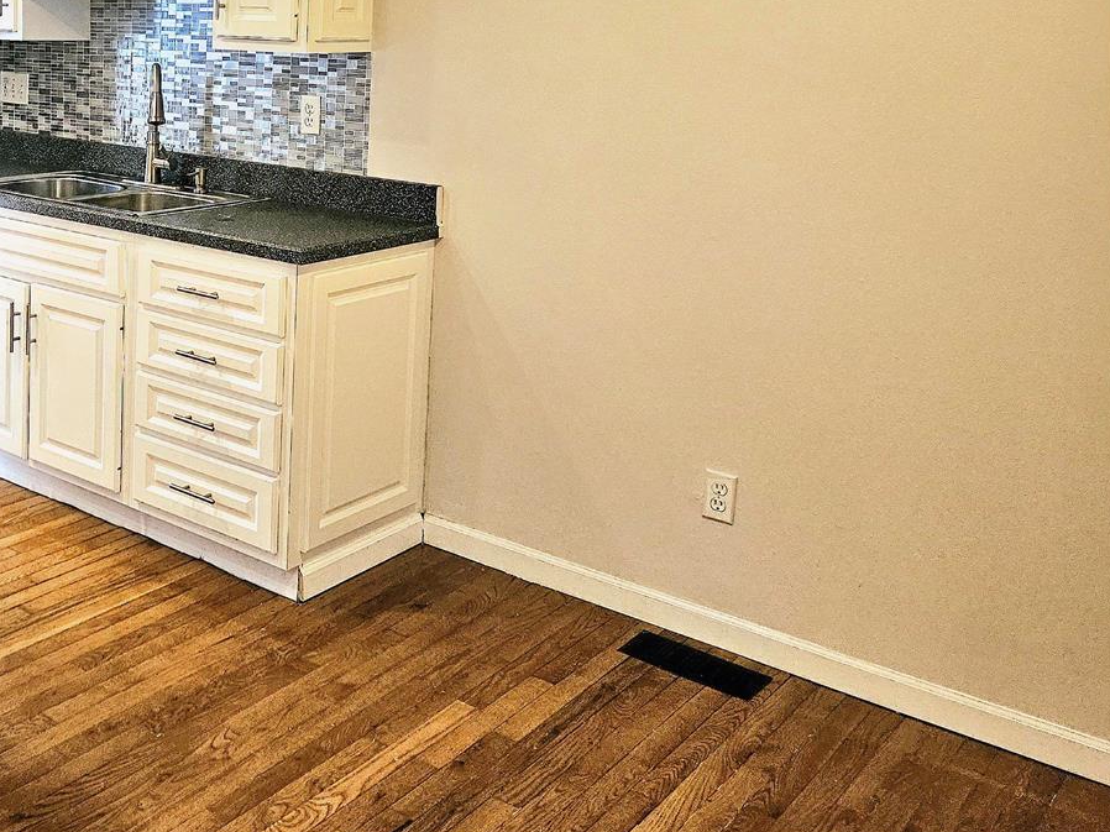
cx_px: 129
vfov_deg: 34.0
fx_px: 1314
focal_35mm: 41
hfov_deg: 42.3
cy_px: 161
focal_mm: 5.4
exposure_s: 1/120
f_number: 1.8
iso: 200
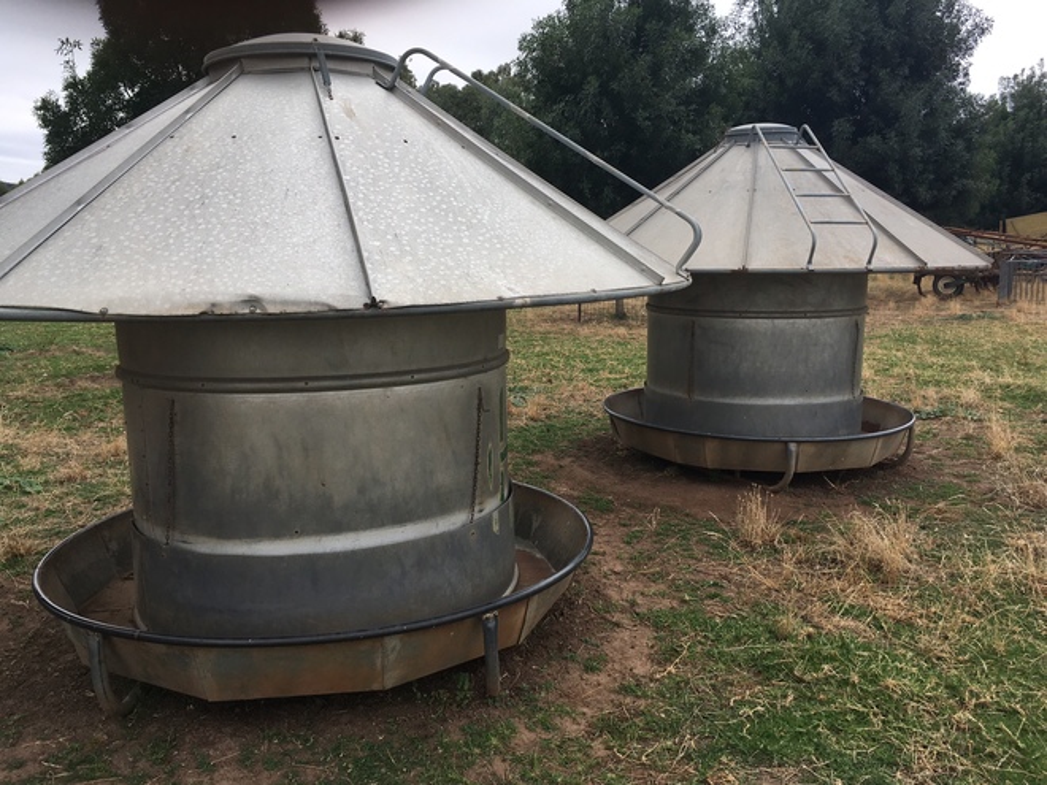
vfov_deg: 48.2
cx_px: 524
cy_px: 392
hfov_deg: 61.7
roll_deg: -4.2
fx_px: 877
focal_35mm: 29
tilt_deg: -7.7
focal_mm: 4.15
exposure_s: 1/657
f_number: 2.2
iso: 25
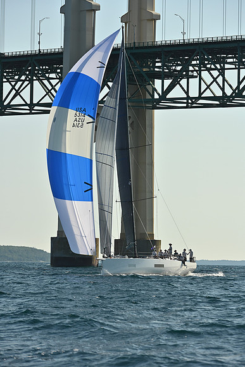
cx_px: 122
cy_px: 184
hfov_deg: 8.1
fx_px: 1734
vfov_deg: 12.1
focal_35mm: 170
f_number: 7.1
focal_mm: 170
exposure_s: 1/2000
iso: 320
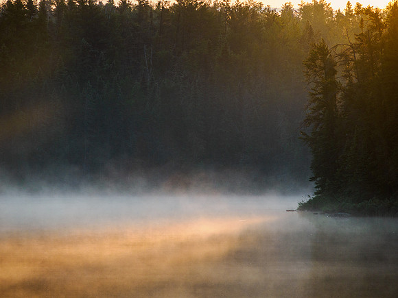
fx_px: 4611
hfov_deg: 4.9
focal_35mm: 401
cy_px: 149
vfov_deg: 3.7
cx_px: 199
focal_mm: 200
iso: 1250
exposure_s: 1/400
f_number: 8
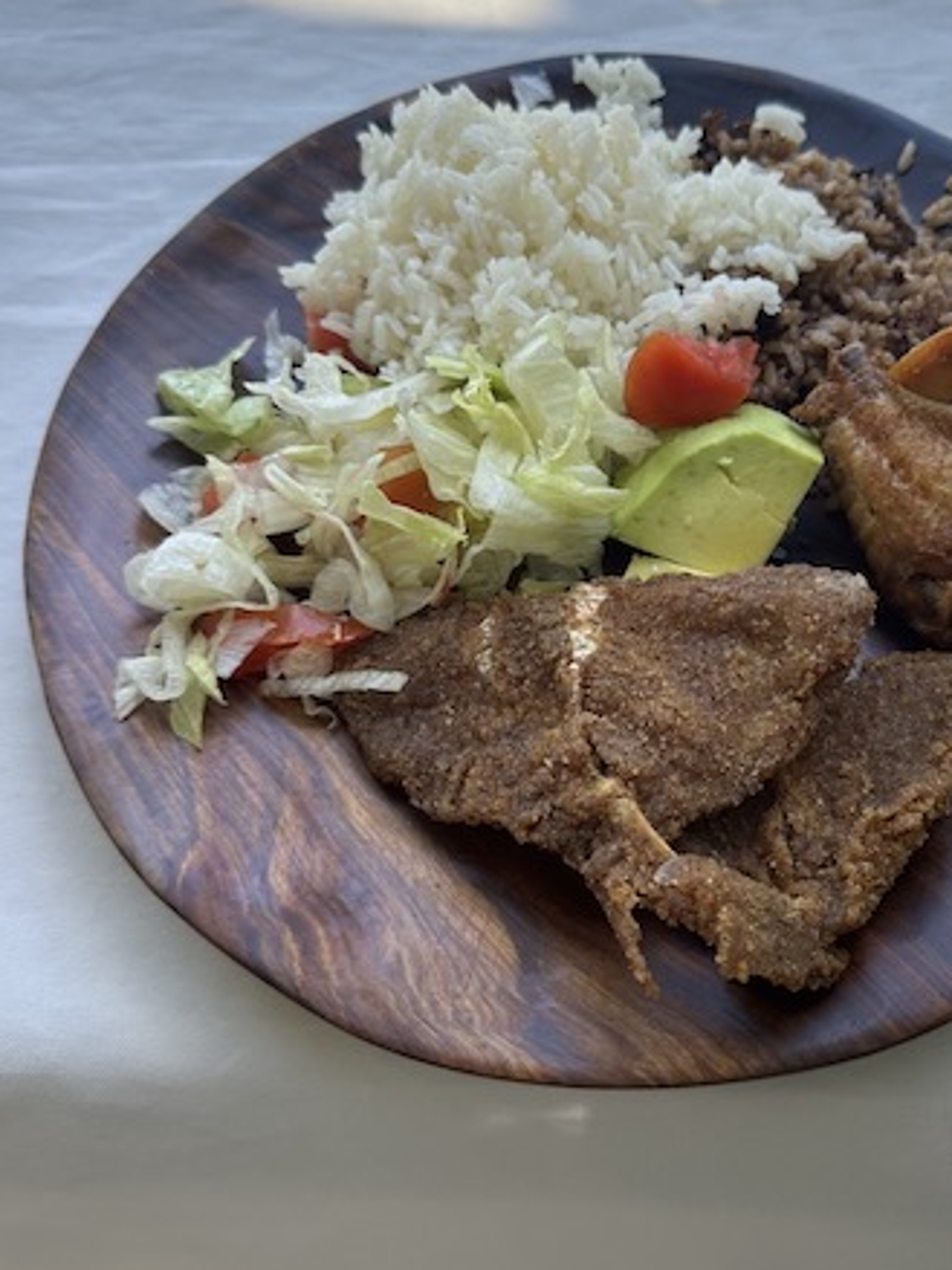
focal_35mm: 35
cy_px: 593
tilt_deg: -61.2
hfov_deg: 40.0
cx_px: 668
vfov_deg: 52.6
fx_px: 1284
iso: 80
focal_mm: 6.86
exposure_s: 1/348
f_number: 1.78
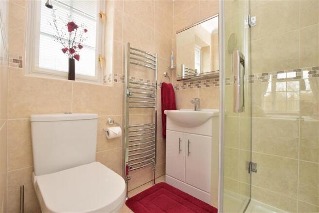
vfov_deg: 77.3
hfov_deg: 100.4
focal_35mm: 15
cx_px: 160
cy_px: 106
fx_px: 133
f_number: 7.1
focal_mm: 10
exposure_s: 1/10
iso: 320
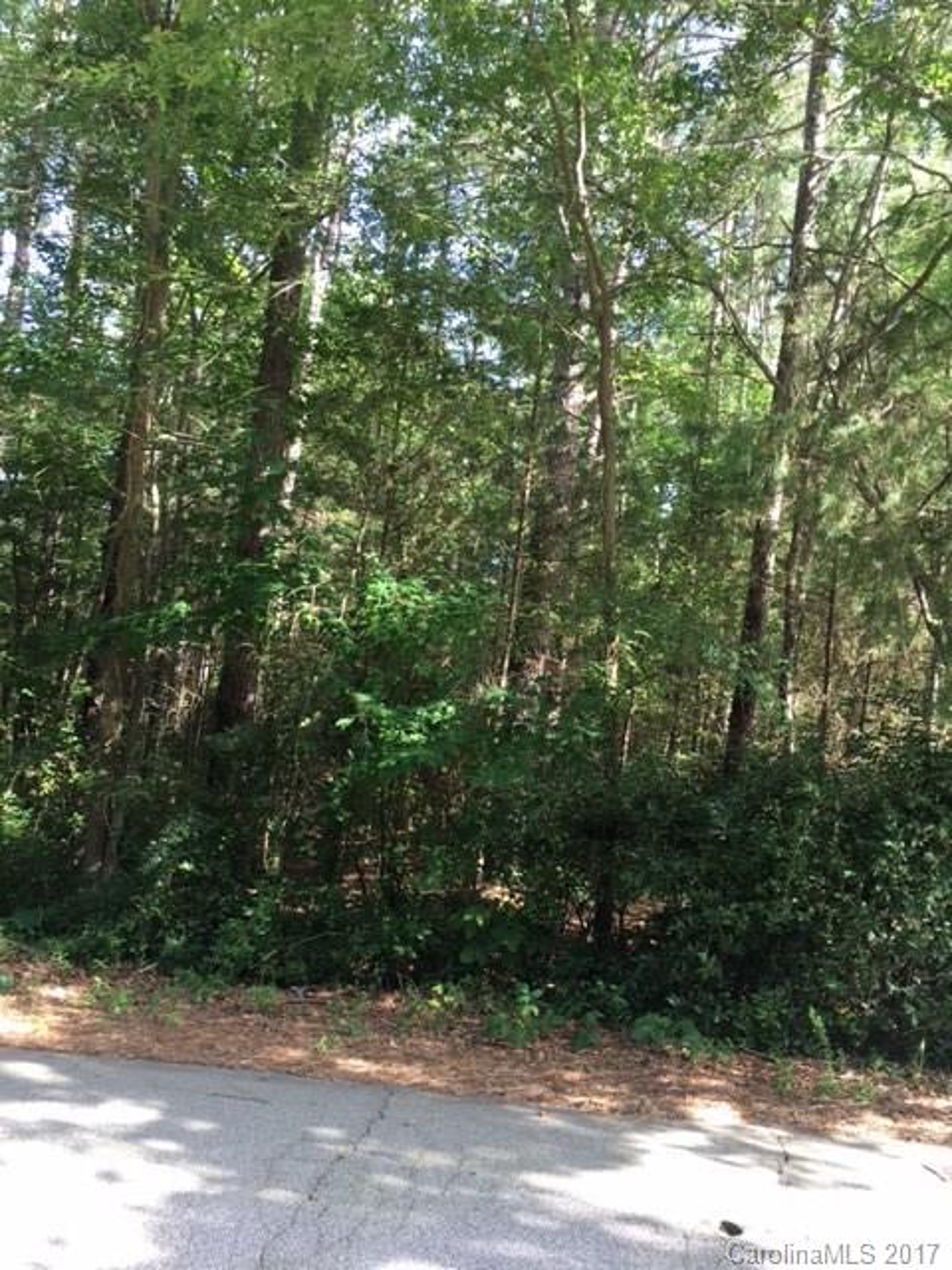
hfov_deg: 48.2
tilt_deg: +4.6
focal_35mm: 29
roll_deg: -8.2
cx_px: 476
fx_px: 1063
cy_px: 635
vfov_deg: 61.7
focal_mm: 4.15
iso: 32
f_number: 2.2
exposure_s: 1/60
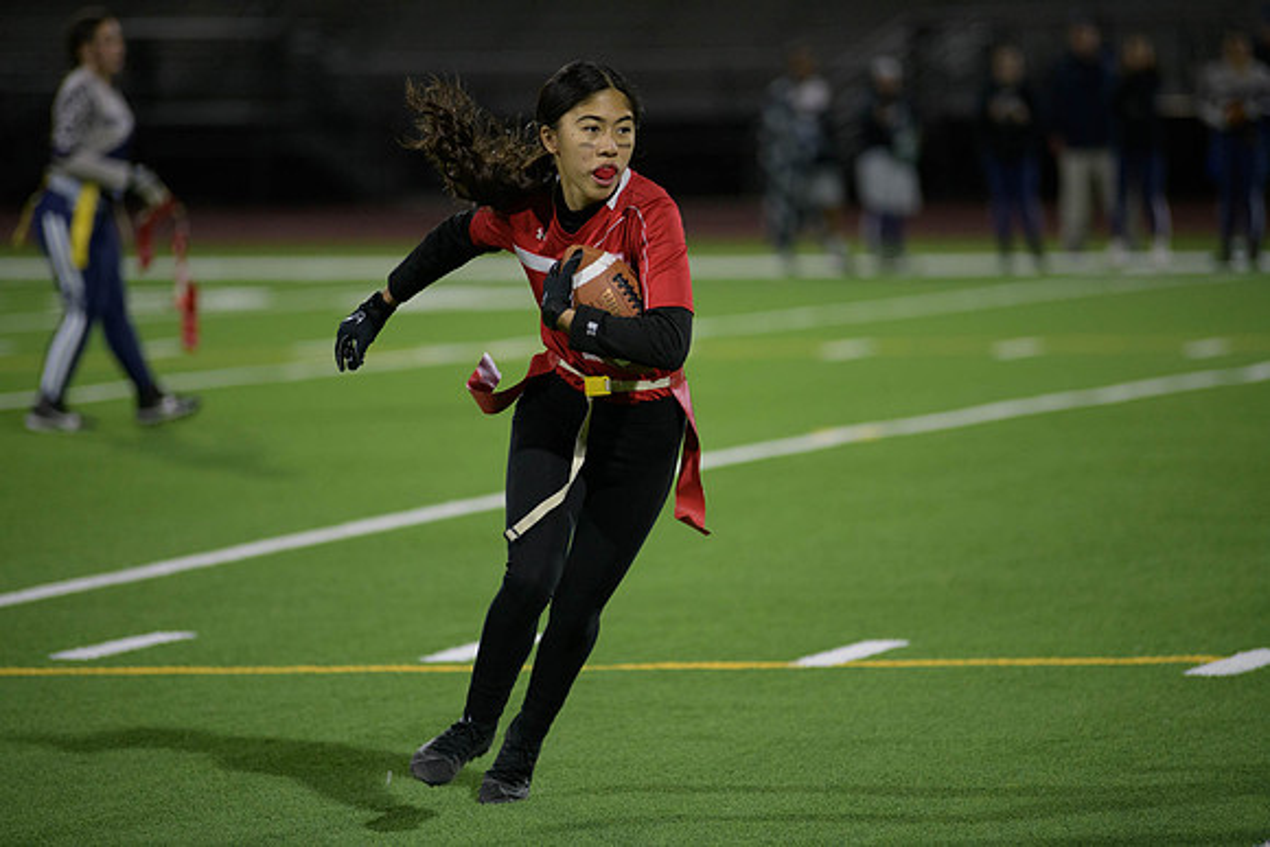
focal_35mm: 200
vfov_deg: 6.9
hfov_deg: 10.3
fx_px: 7057
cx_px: 635
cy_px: 424
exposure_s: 1/640
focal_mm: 200
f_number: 2.8
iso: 2200
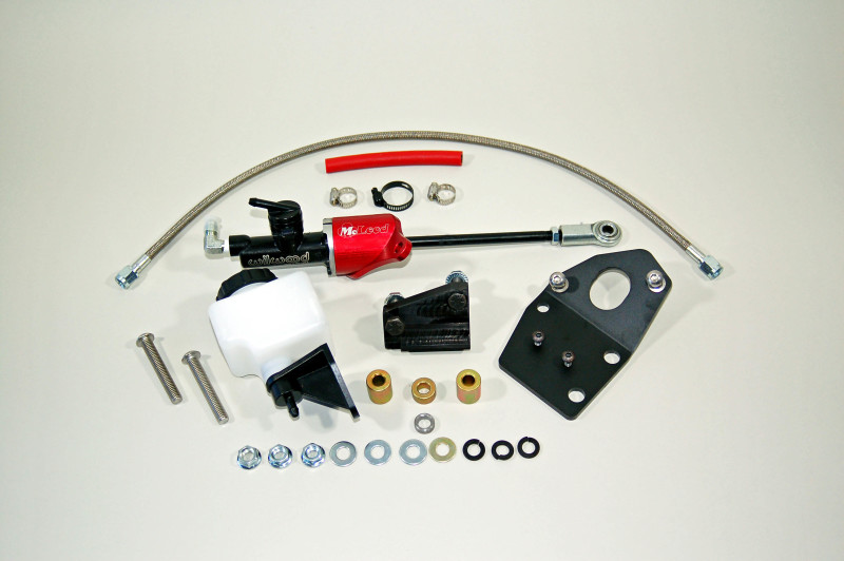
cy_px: 280
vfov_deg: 31.8
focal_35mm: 42
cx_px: 422
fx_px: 984
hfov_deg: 46.4
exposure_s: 1/100
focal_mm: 28
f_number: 3.3
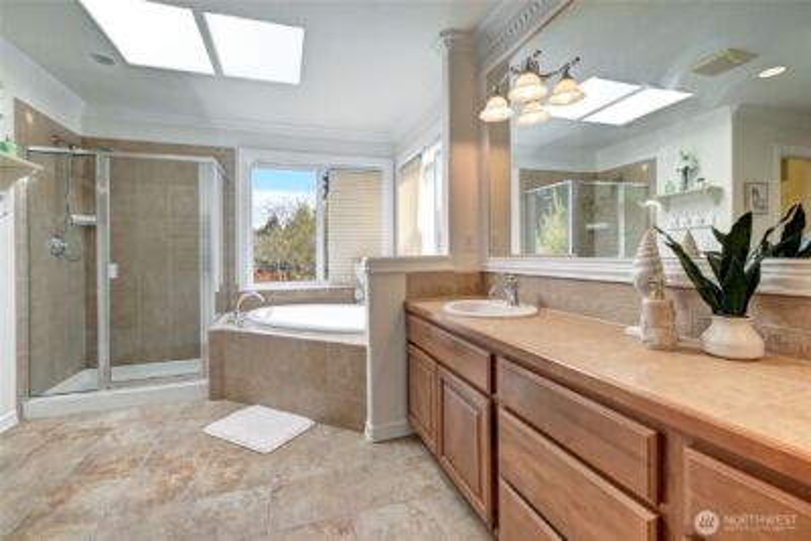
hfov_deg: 100.4
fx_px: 338
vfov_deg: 77.4
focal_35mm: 15
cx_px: 406
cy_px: 270
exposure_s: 1/30
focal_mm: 10
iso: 3200
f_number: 11
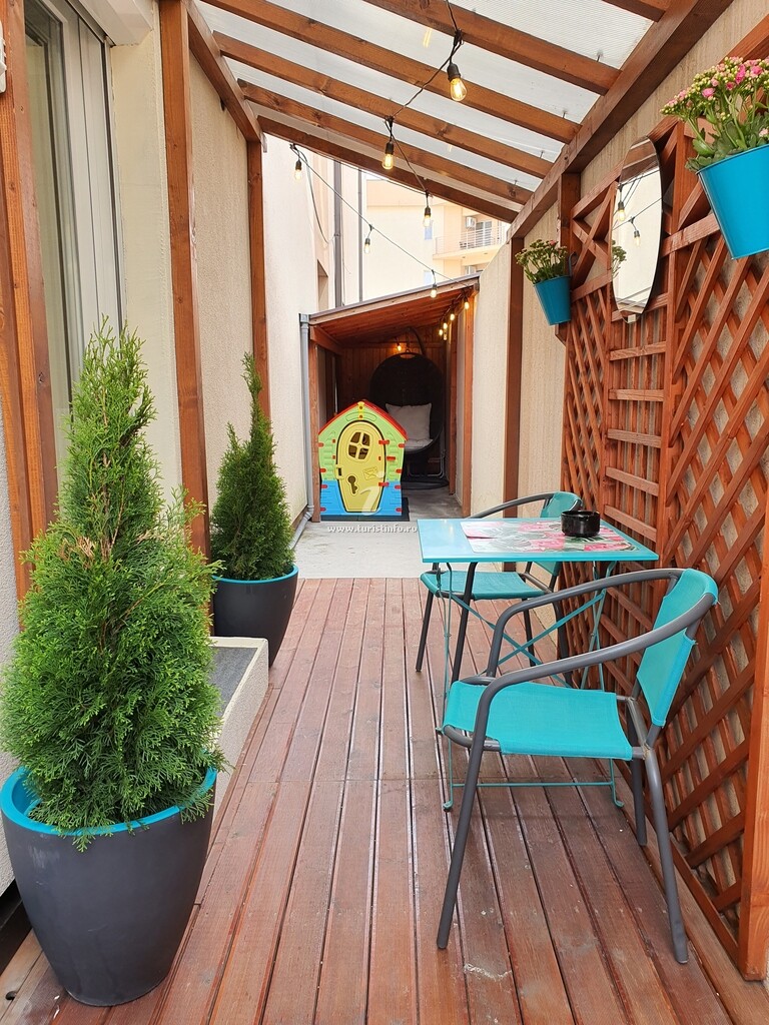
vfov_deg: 67.3
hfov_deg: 53.1
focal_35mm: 26
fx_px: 770
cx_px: 384
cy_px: 512
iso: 50
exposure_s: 1/153
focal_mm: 4.3
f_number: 2.4
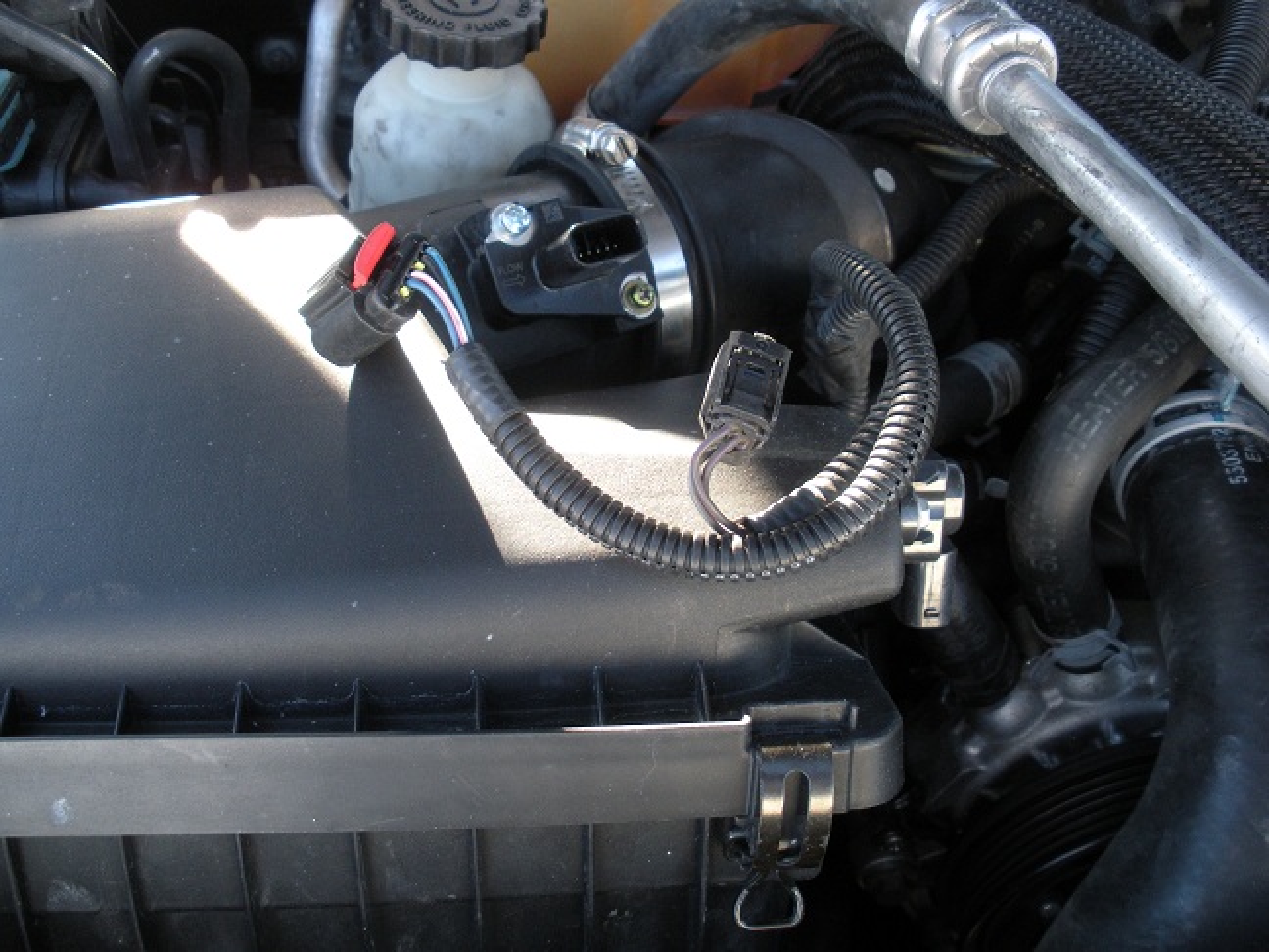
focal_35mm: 36
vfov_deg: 39.7
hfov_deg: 51.4
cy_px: 476
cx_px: 634
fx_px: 1320
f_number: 3.5
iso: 181
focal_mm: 6.3
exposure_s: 1/61.7
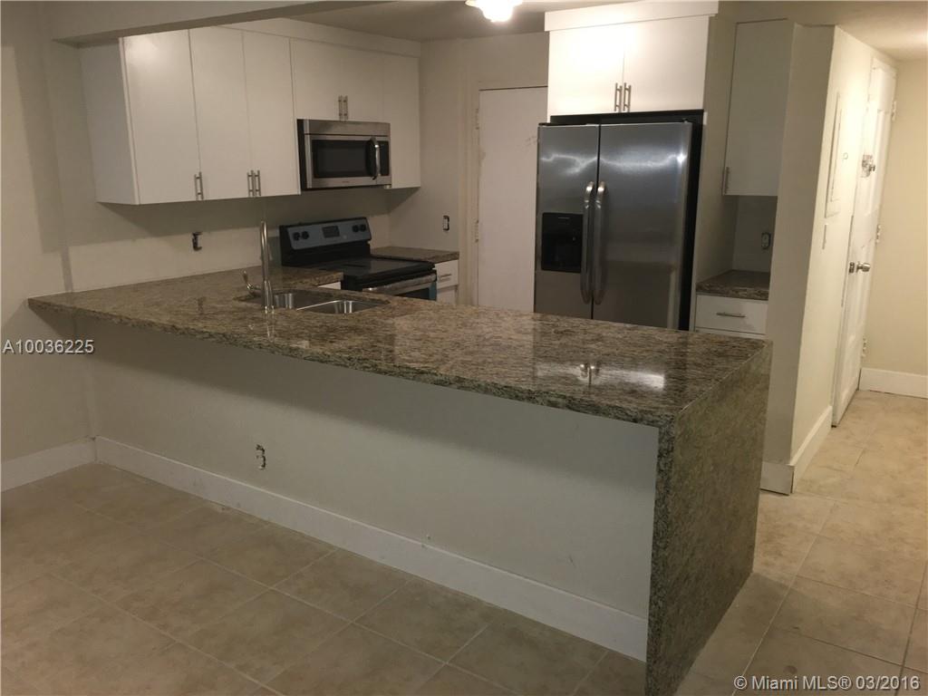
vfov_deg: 48.2
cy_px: 348
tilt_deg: -14.1
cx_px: 464
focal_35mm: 29
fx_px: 777
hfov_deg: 61.7
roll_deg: +0.1
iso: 160
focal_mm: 4.15
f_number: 2.2
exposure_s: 1/30
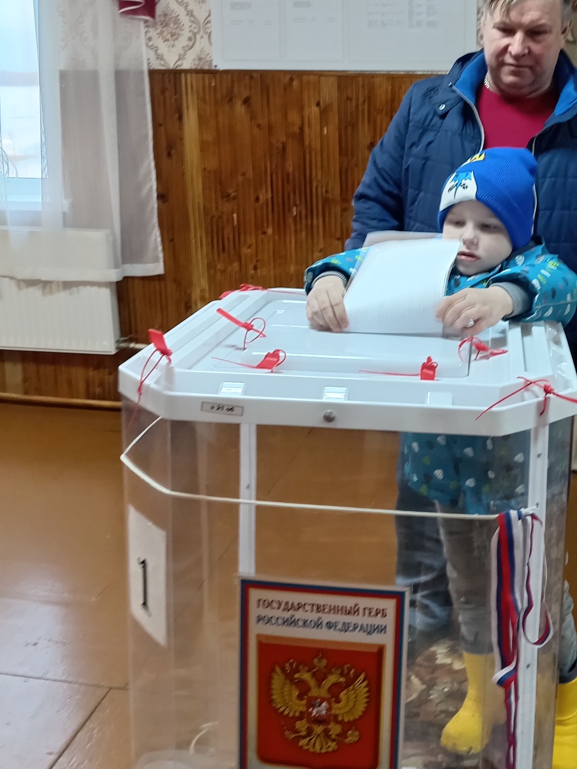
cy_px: 280
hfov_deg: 34.4
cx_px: 428
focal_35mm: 41
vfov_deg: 45.3
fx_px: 911
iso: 837
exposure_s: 1/25
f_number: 1.8
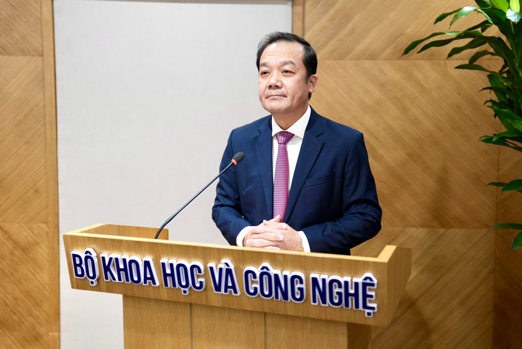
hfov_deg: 47.4
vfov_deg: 32.7
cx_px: 261
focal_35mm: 41
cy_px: 174
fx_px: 595
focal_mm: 41
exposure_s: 1/100
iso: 1000
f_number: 2.8
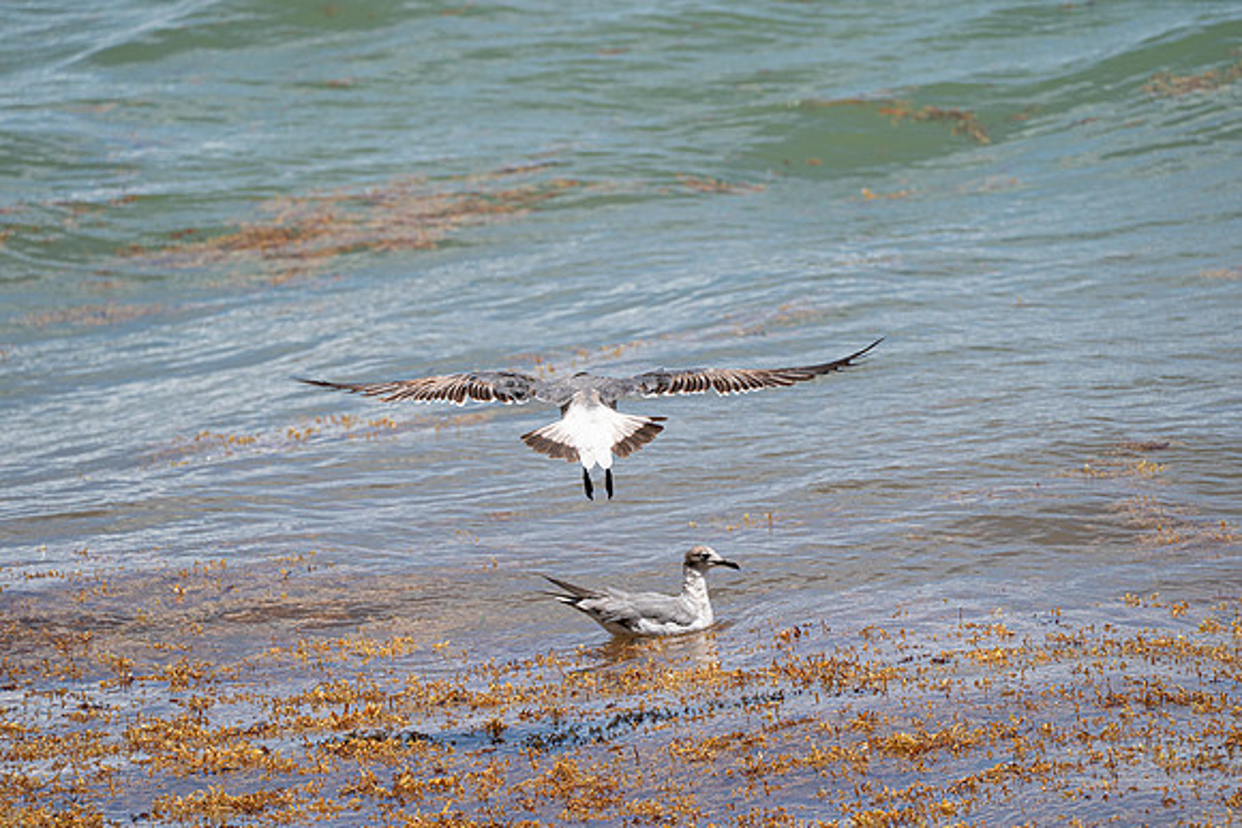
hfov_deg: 5.2
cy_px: 414
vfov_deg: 3.4
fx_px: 13803
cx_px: 621
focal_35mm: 400
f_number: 10
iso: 640
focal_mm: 400
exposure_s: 1/1250
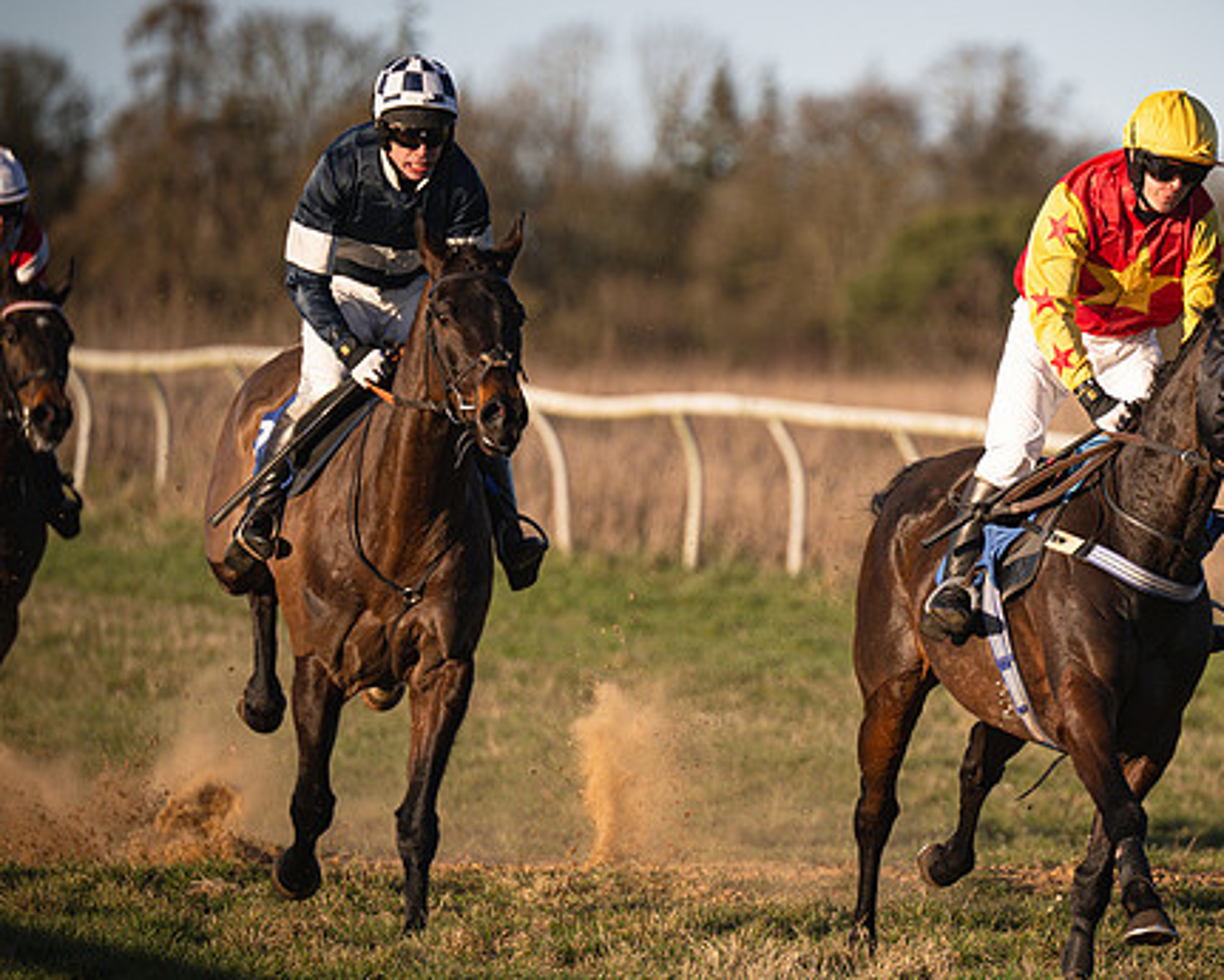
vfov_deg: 3.1
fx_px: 18008
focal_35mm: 497
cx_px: 1199
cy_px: 581
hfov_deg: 3.9
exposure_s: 1/2000
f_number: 2.8
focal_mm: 190
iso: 100
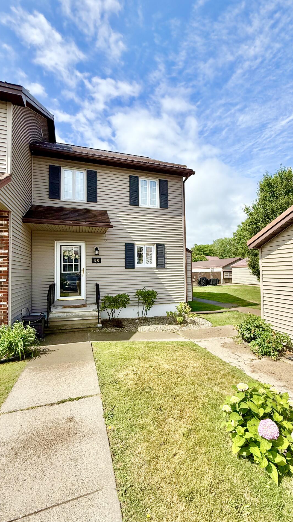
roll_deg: +0.7
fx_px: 221
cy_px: 265
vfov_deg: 99.4
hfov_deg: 67.0
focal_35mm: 16
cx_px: 158
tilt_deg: +2.6
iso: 50
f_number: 2.2
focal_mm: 2.22
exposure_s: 1/2165
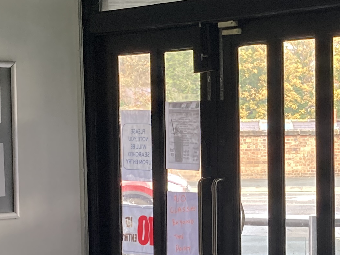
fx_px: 1061
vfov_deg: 13.7
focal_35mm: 108
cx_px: 295
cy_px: 182
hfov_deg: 18.0
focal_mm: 3.99
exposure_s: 1/50
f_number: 1.8
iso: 64
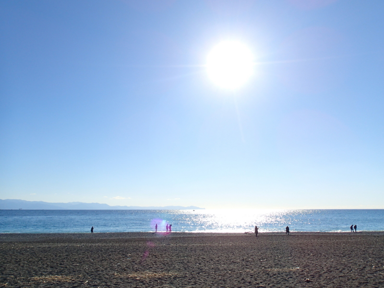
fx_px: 277
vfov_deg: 54.9
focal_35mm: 25
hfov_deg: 69.4
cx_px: 192
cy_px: 144
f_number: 8
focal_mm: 4.5
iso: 100
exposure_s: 1/320
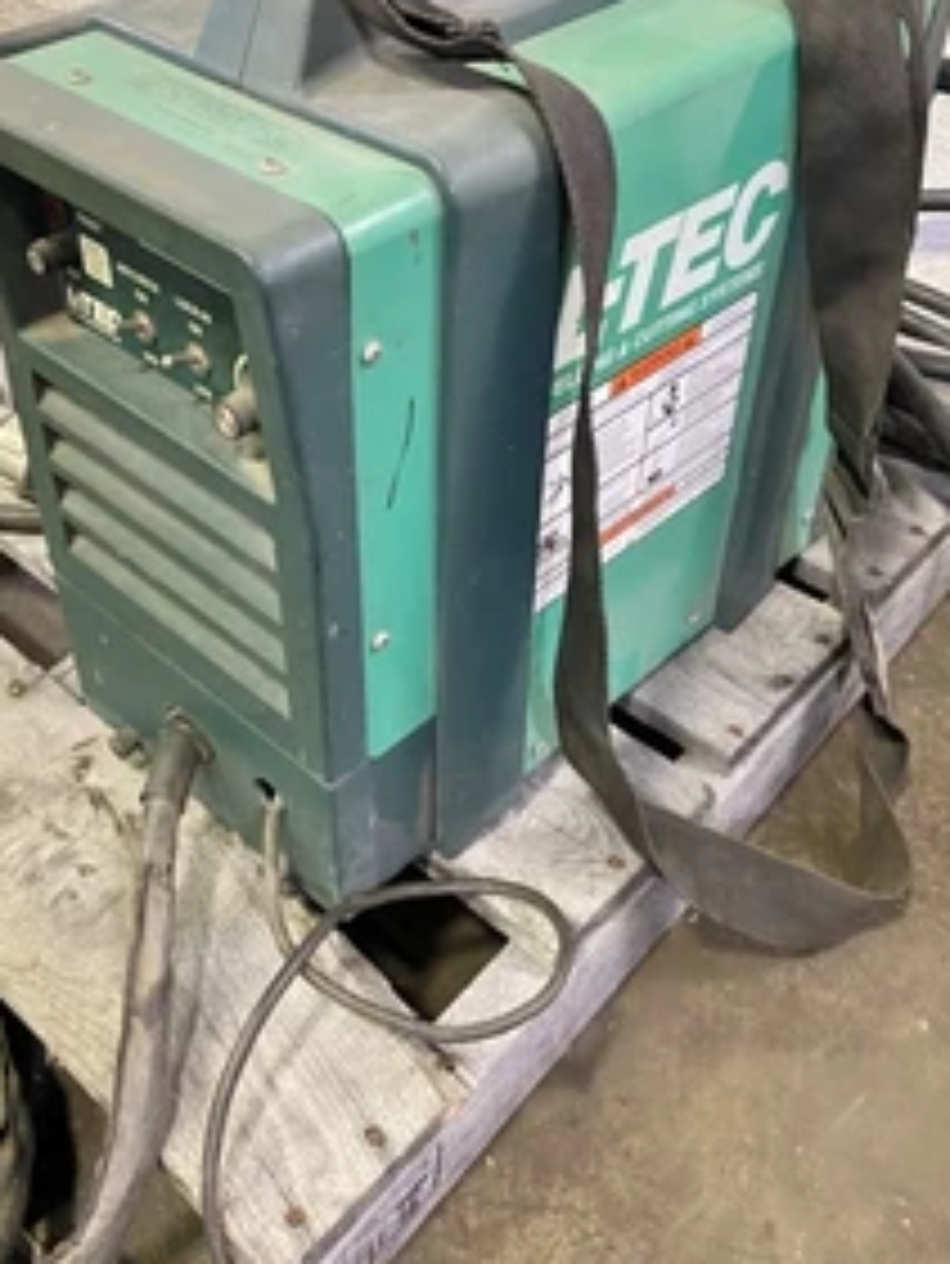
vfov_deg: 50.1
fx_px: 1353
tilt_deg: -41.1
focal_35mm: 37
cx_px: 419
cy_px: 594
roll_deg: +2.2
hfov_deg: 38.6
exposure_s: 1/40
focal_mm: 4.25
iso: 400
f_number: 1.8
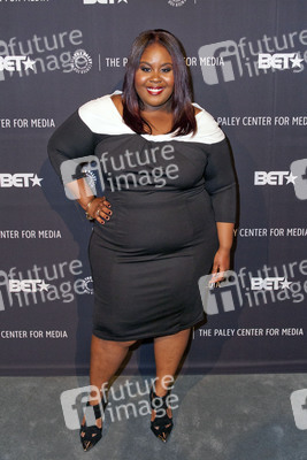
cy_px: 230
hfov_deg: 45.0
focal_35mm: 29
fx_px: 371
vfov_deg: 63.6
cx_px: 154
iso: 640
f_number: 4.5
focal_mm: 29
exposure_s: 1/400
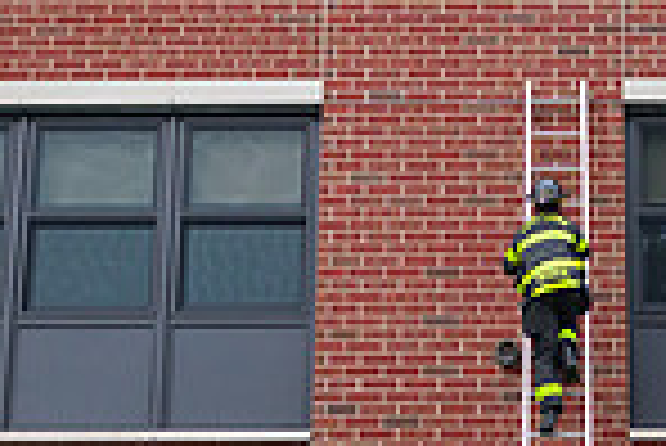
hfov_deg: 21.3
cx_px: 562
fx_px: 1741
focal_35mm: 94
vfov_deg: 14.3
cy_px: 487
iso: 500
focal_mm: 24
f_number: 3.2
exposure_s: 1/200
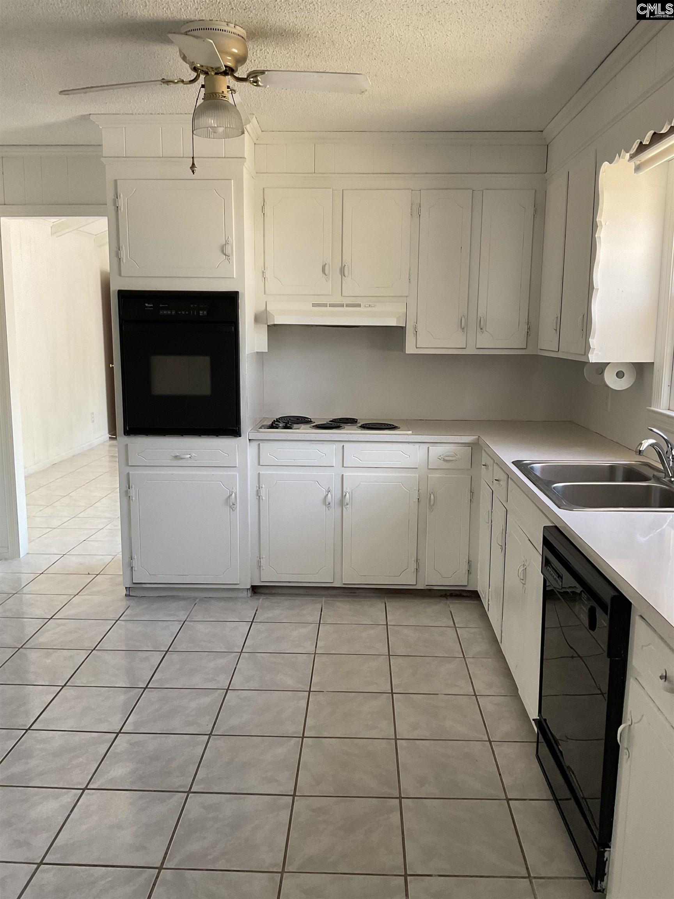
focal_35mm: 29
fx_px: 753
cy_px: 450
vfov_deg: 61.7
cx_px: 337
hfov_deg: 48.2
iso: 64
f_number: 1.8
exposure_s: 1/90
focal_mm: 3
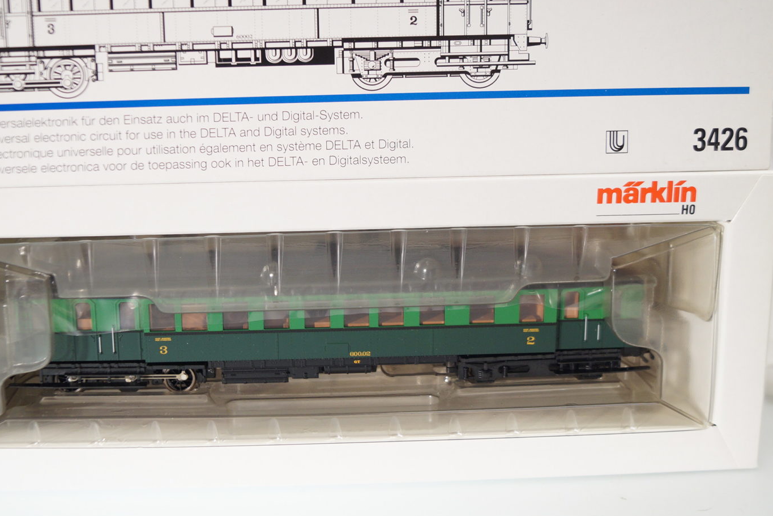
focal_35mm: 45
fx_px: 966
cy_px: 203
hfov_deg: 43.4
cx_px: 315
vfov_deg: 29.8
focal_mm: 20
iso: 400
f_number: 4
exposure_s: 1/160
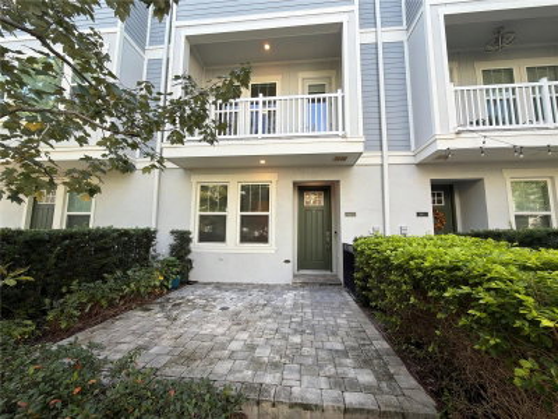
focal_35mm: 14
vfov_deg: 85.7
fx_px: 226
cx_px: 279
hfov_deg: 102.1
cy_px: 210
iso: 40
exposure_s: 1/131
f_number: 2.2
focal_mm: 2.22
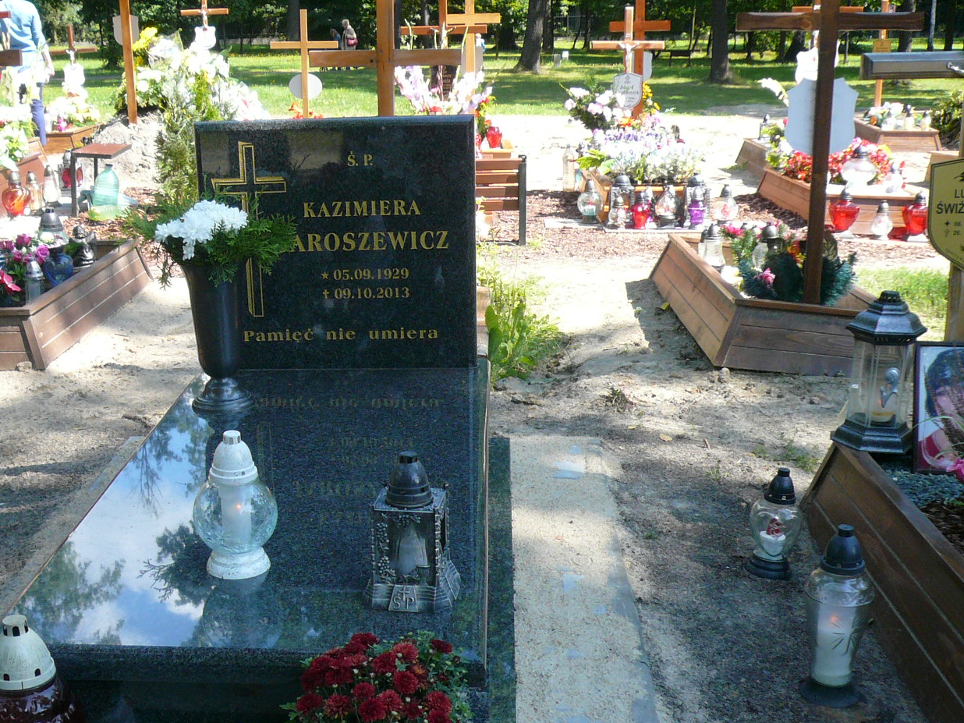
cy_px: 457
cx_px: 388
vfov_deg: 32.7
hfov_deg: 42.7
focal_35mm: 44
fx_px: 1225
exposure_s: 1/320
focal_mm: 4.6
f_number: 2.8
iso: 100
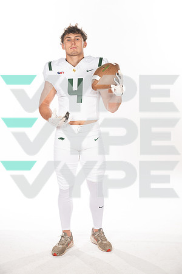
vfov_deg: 34.5
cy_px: 137
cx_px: 91
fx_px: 440
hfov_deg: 23.4
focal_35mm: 58
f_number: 8
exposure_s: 1/400
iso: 640
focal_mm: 58
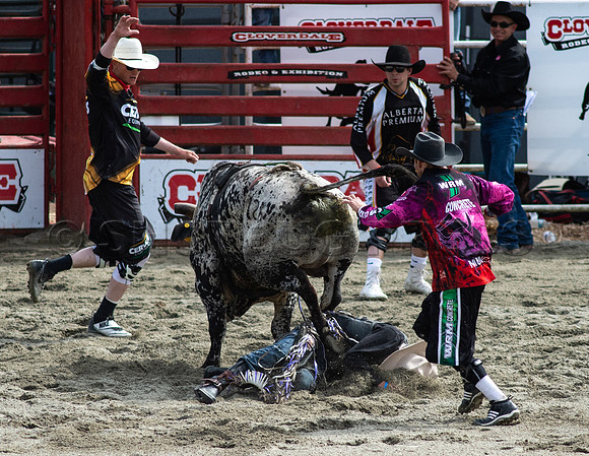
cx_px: 318
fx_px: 10206
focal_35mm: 593
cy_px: 295
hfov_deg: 3.3
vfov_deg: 2.6
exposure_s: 1/8000
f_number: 4
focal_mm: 300
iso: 1250
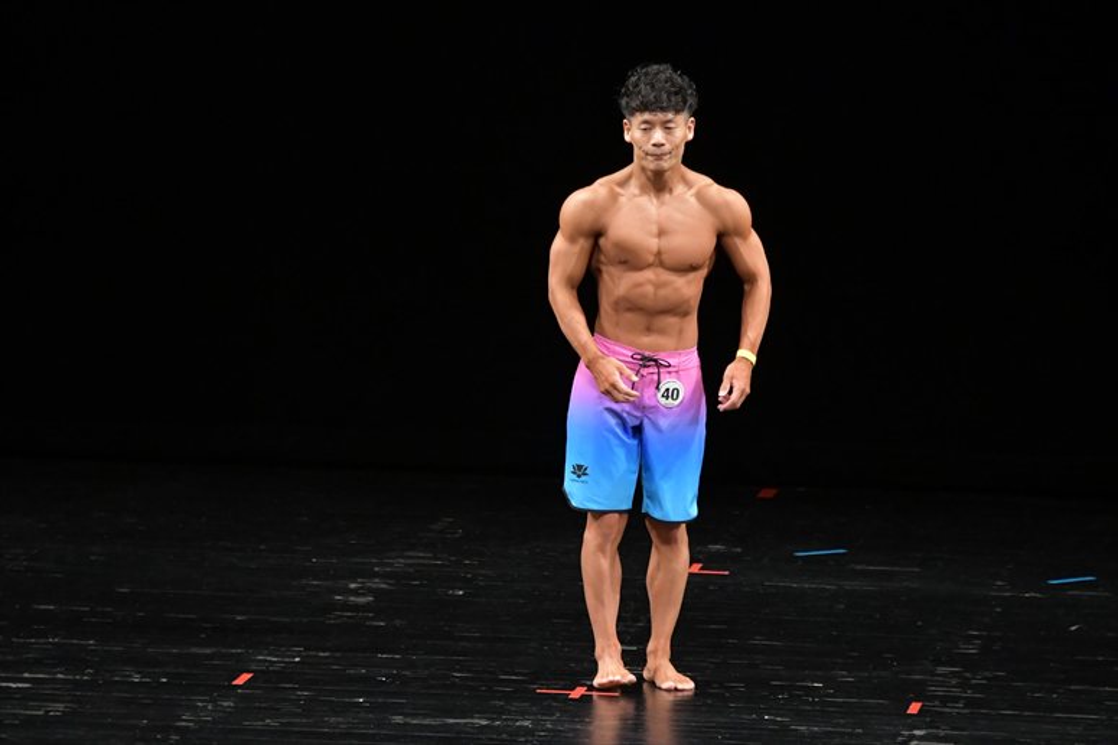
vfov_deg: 4.8
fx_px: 8847
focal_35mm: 285
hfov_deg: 7.2
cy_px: 372
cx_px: 559
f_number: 5.6
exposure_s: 1/400
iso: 3200
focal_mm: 190
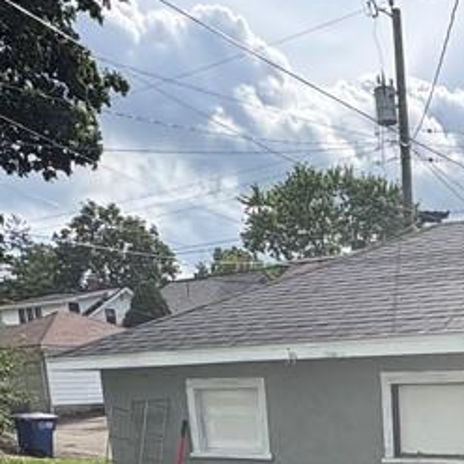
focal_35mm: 51
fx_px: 773
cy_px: 543
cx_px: 507
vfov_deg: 29.2
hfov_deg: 30.1
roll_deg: +2.4
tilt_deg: -12.5
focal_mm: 2.22
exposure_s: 1/1217
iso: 64
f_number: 2.2
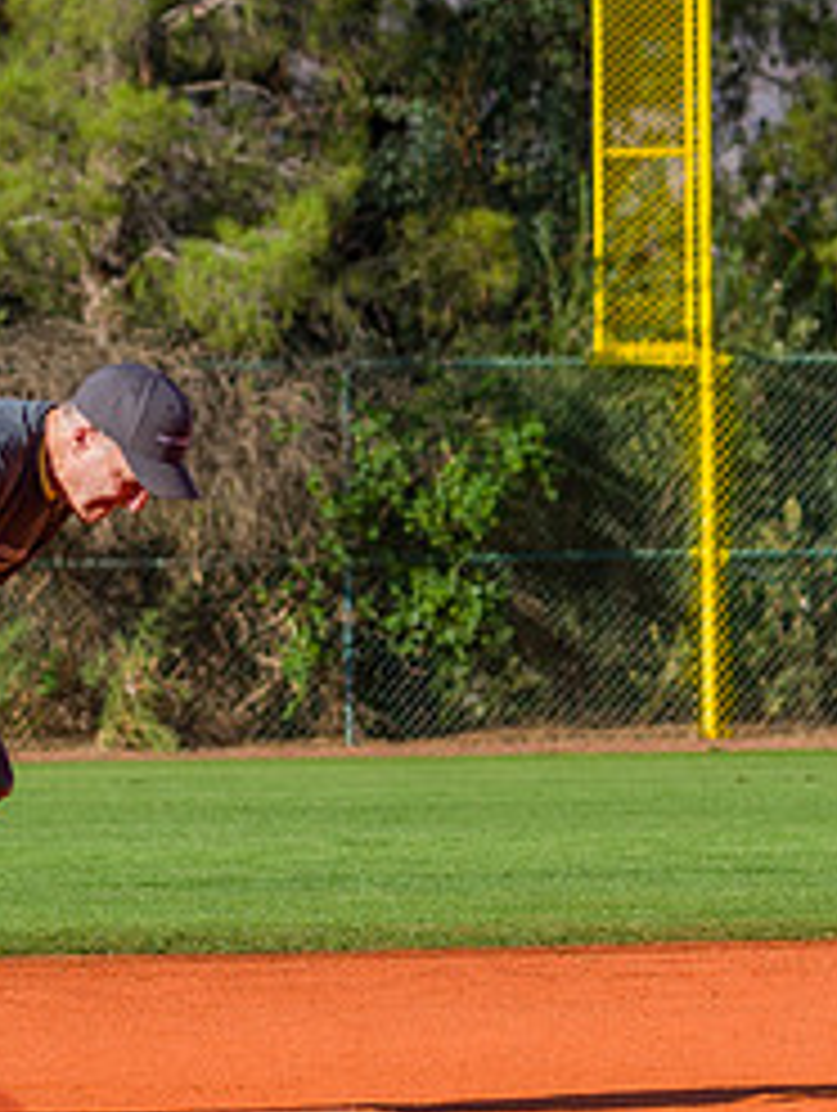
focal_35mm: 535
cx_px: 89
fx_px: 17204
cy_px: 824
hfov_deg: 2.8
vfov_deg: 3.7
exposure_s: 1/1250
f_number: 6.3
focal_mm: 165
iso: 400
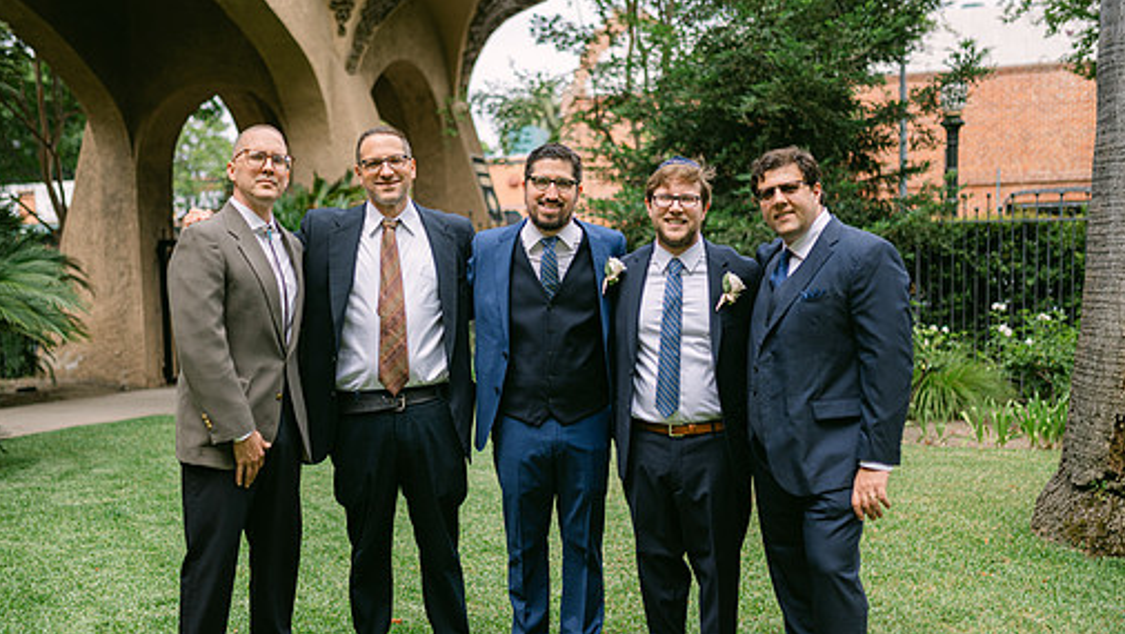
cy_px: 390
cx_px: 527
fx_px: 1253
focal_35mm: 42
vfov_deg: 28.3
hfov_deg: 48.3
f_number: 1.4
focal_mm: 35
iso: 90
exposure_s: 1/2000
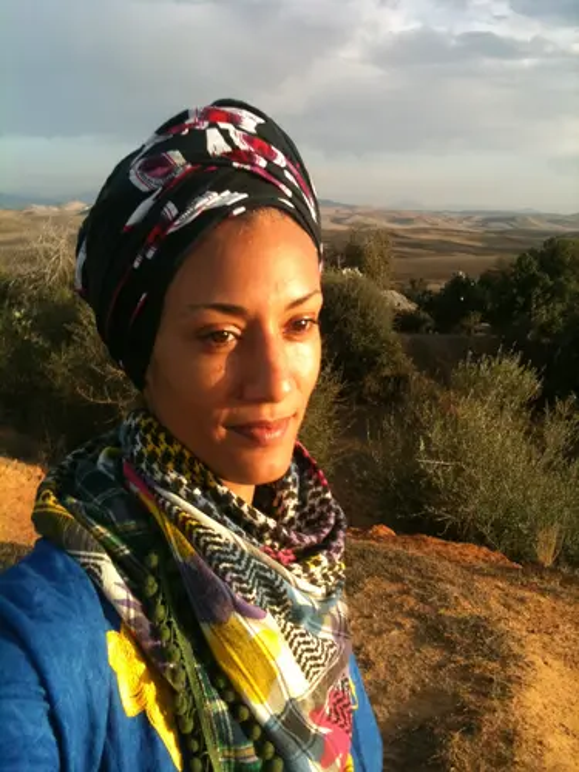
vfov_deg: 52.6
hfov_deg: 40.7
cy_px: 386
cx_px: 290
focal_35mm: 35
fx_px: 781
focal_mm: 3.85
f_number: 2.8
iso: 64
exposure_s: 1/434
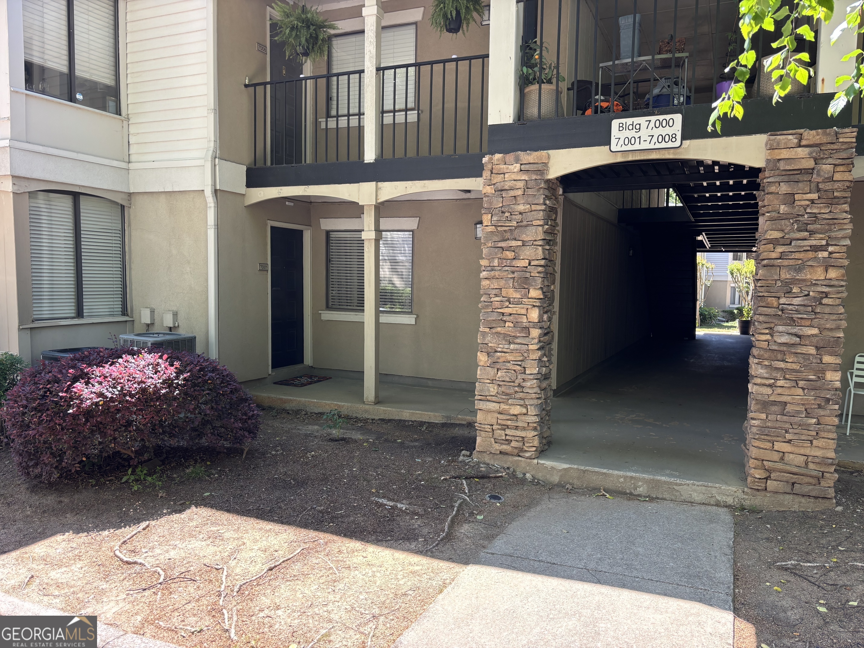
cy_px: 324
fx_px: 649
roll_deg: -1.5
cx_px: 432
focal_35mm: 26
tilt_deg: -4.4
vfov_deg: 53.1
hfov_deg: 67.3
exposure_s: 1/169
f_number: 1.6
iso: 40
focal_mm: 5.96
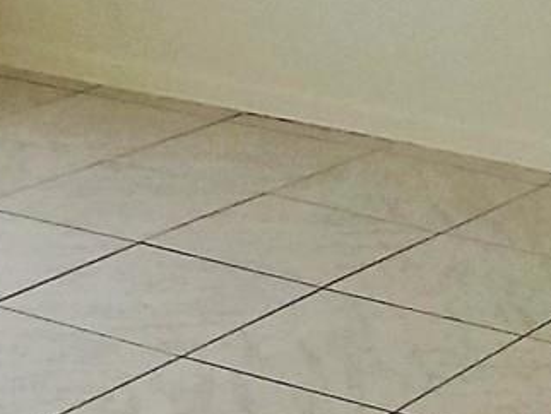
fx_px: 2294
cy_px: -108
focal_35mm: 144
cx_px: 330
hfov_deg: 13.7
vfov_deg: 10.1
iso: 64
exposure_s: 1/30
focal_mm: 2.47
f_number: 1.9
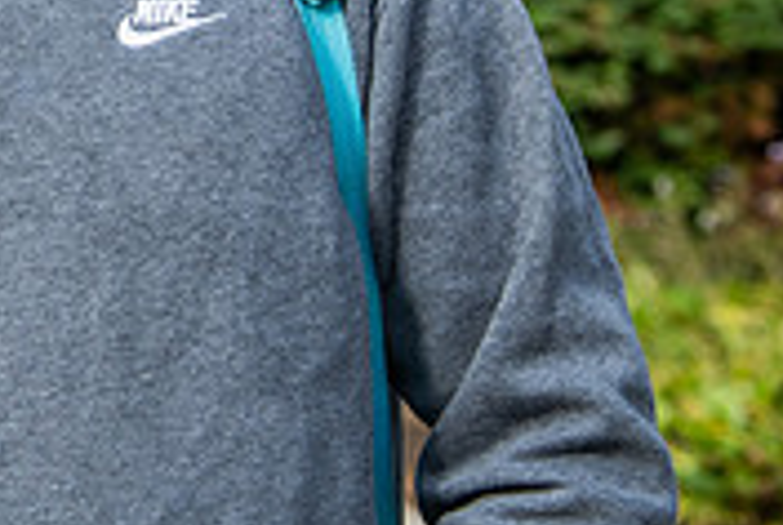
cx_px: -294
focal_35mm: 125
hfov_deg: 15.4
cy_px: -265
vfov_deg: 10.6
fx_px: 2723
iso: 100
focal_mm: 38
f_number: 3.5
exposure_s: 1/800
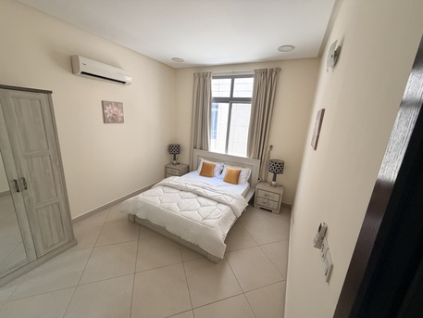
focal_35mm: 14
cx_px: 212
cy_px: 159
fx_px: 171
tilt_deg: -13.5
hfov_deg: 102.0
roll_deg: -3.2
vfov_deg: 85.7
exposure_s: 1/72
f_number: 2.2
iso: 320
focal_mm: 2.22
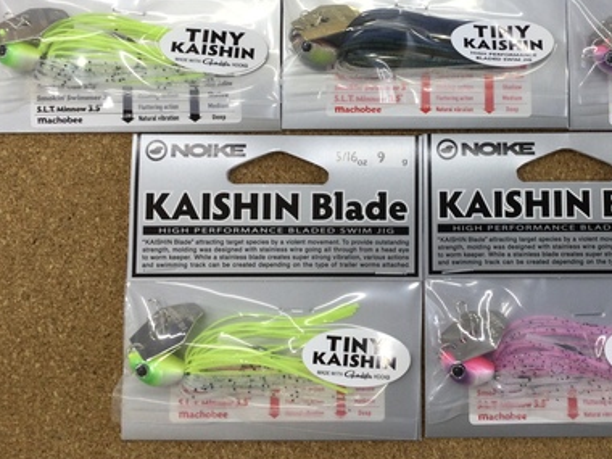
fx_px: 866
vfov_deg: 29.3
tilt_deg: -85.5
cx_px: 419
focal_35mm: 49
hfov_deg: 38.4
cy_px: 127
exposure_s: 1/60
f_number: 2.4
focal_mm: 3.3
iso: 32
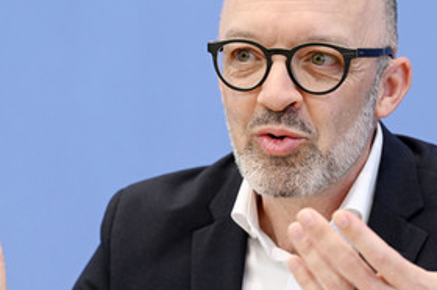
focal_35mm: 242
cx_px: 265
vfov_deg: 5.7
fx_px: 2934
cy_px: 143
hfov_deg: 8.5
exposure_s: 1/640
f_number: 5
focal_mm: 150
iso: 3200
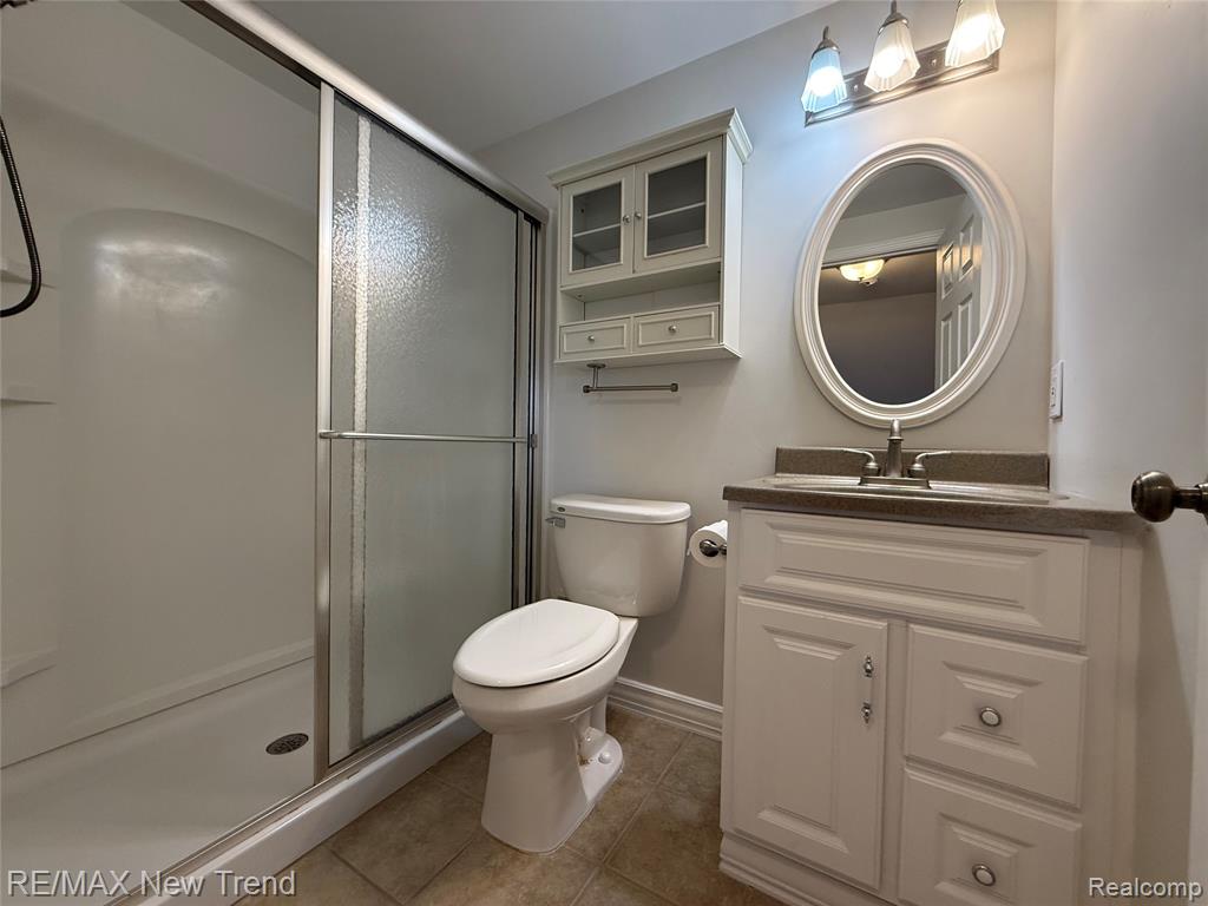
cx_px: 604
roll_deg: -0.6
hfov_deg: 102.1
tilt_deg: +0.5
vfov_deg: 85.7
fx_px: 489
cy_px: 453
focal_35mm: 14
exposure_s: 1/120
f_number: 2.2
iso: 200
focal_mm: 2.22
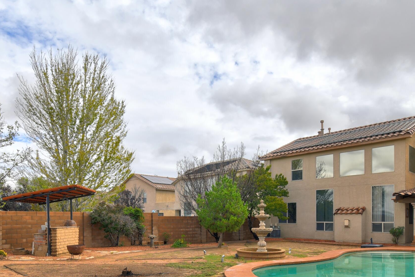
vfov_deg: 45.5
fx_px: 311
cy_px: 221
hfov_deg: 67.4
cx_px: 201
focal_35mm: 27
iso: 100
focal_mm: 10
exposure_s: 1/320
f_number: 7.1
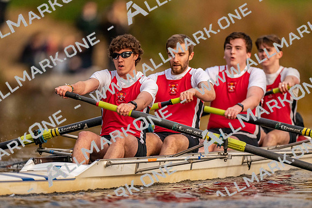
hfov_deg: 3.4
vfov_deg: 2.3
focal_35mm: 600
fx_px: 5201
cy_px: 104
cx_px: 156
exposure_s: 1/2500
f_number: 4
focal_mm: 600
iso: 3200
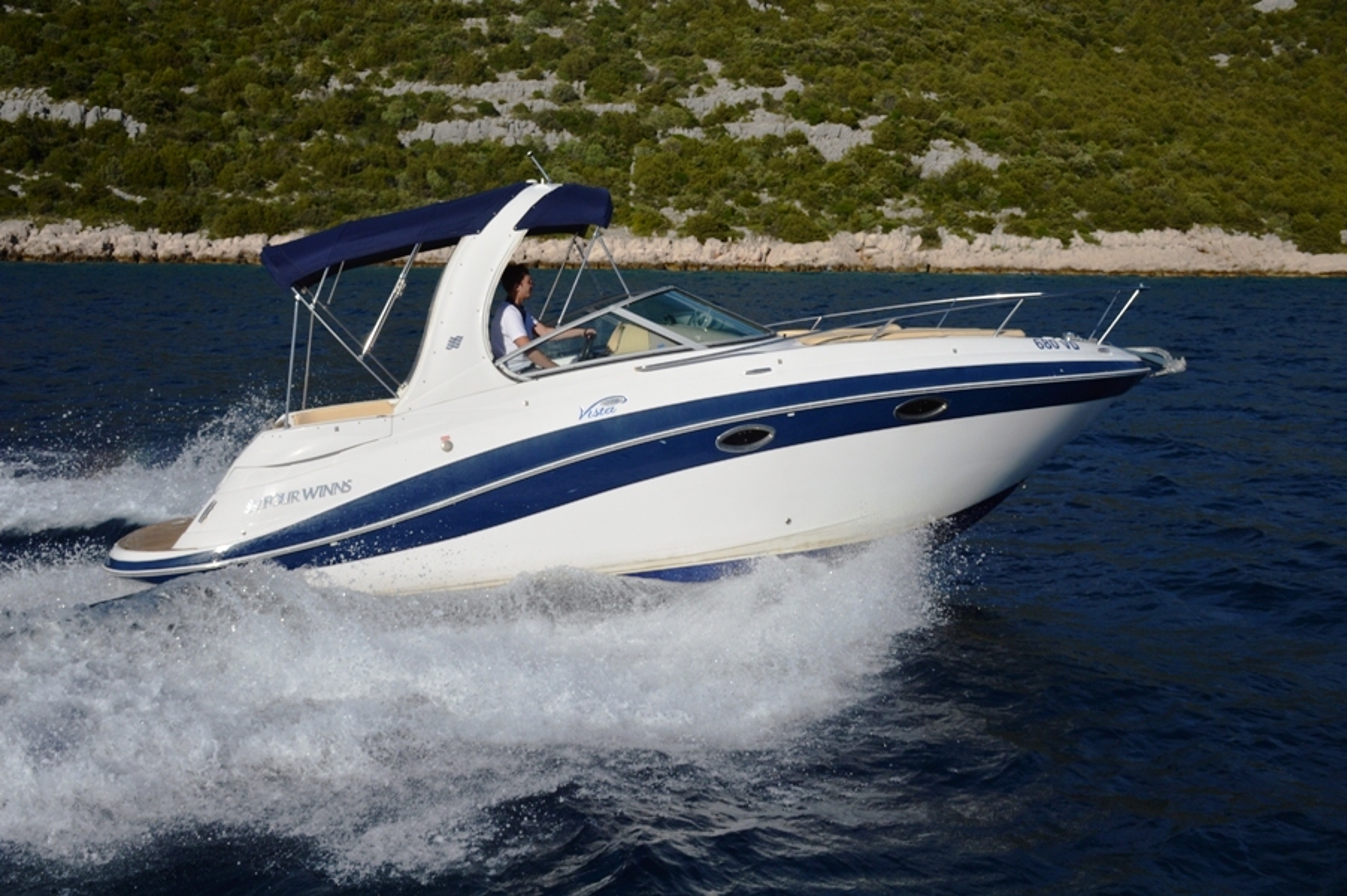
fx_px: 1514
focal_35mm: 40
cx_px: 674
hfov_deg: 48.0
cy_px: 448
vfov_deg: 33.0
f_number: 4
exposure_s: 1/4000
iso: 125
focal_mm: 27
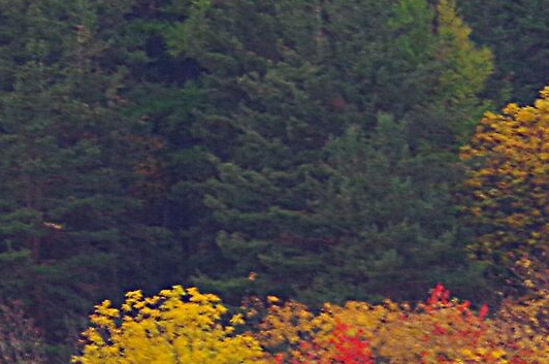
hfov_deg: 2.3
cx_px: 778
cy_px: 576
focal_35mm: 914
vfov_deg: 1.5
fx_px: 13921
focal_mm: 135
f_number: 9.5
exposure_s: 1/90
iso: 560
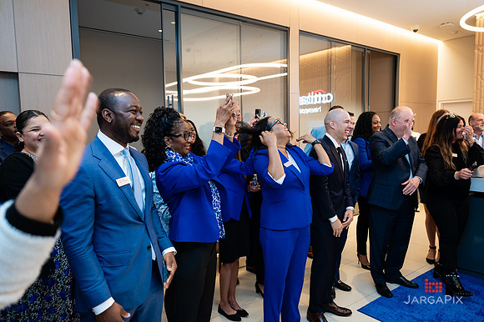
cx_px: 242
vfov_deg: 49.8
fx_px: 347
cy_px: 161
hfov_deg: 69.8
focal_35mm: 26
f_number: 3.2
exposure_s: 1/200
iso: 500
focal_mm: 24
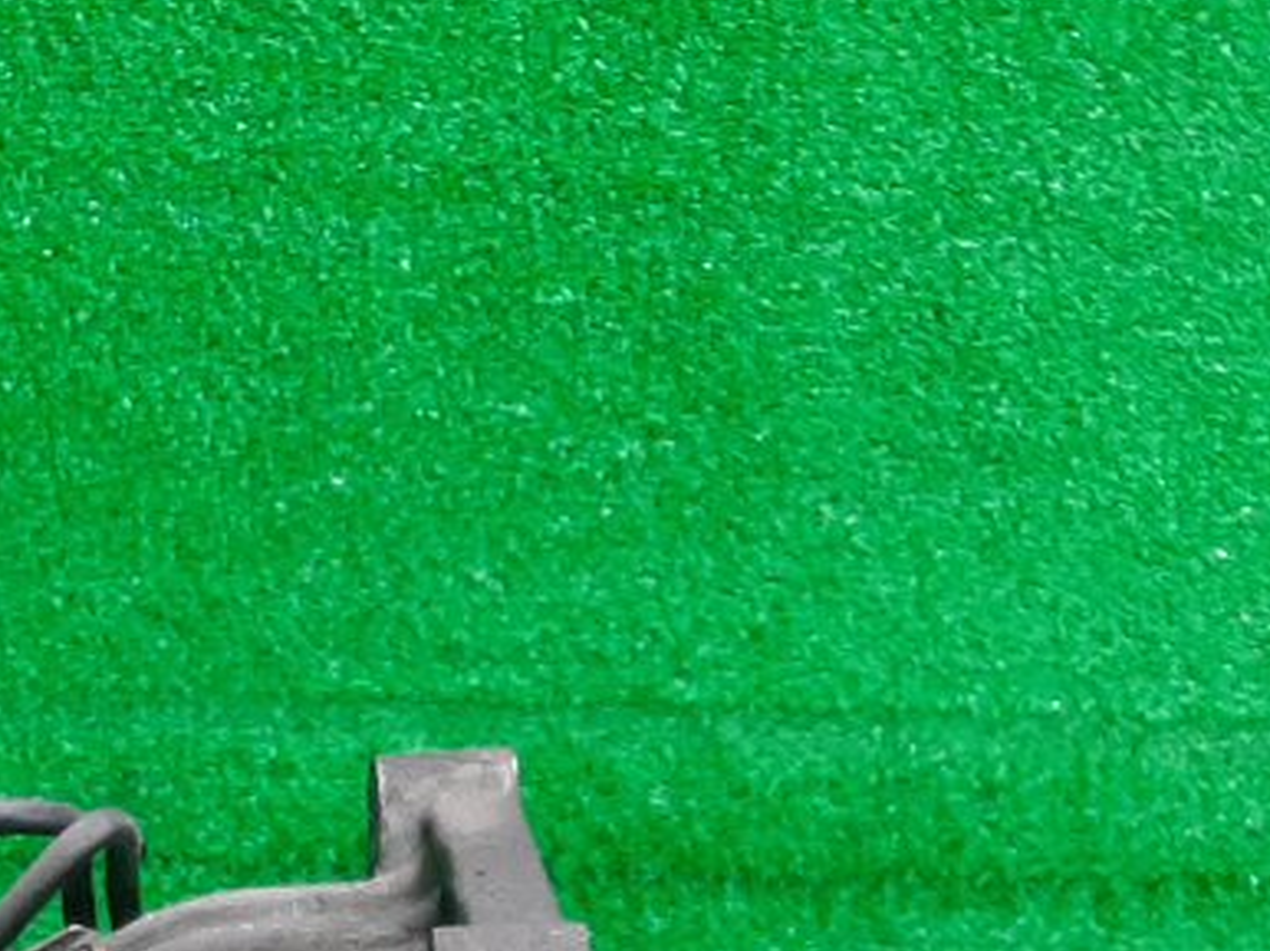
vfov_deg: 13.5
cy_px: 1757
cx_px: 122
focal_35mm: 97
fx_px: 3557
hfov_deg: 19.9
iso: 186
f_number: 1.7
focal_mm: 3.93
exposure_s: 1/50
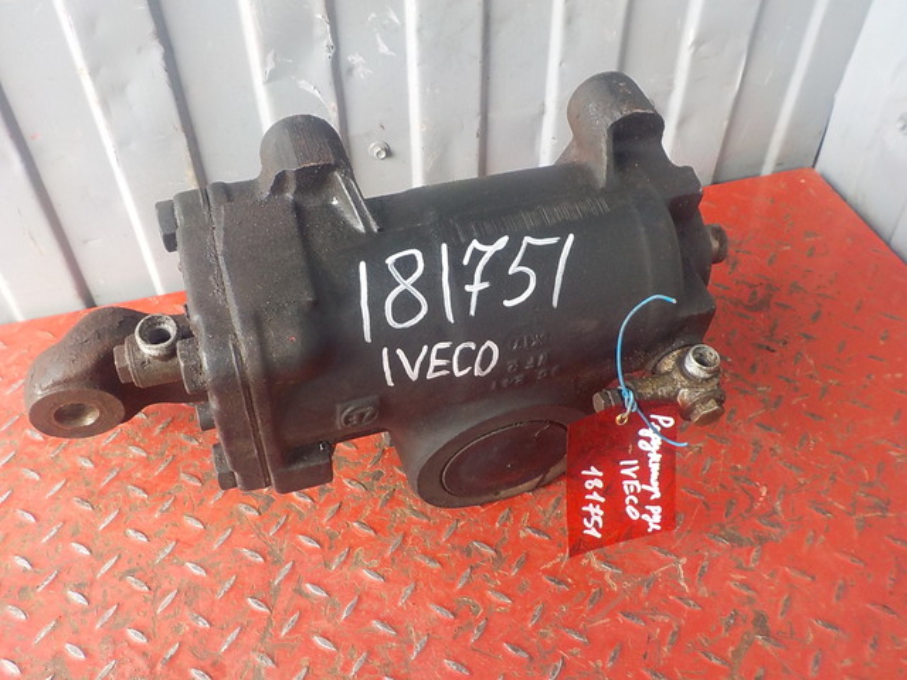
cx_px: 454
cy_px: 340
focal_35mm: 30
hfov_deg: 60.0
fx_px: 786
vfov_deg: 46.8
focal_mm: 4.1
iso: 200
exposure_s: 1/30
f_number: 3.3
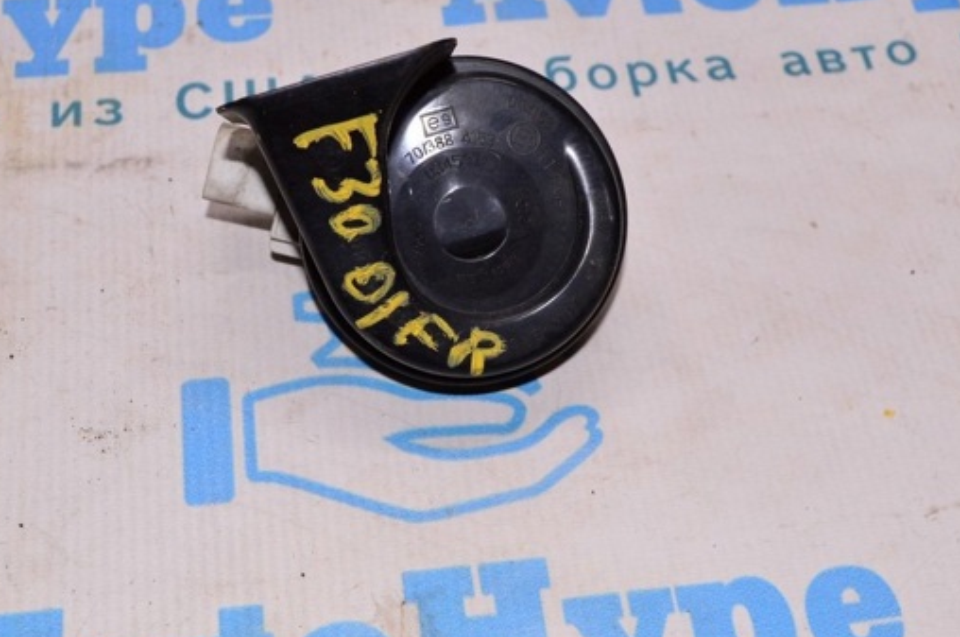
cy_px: 275
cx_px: 501
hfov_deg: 34.2
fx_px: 1561
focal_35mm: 59
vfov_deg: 23.0
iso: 1600
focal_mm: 31
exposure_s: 1/200
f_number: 8
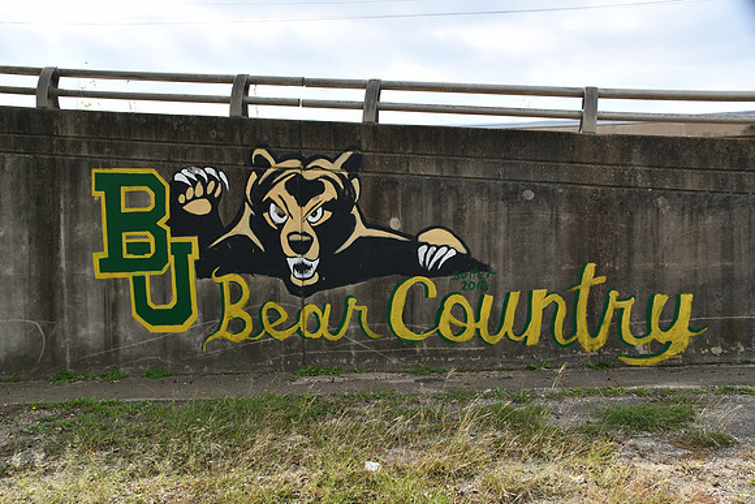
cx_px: 378
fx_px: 755
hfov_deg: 53.1
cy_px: 252
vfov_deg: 36.9
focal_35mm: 36
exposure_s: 1/250
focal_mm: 24
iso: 110
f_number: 8
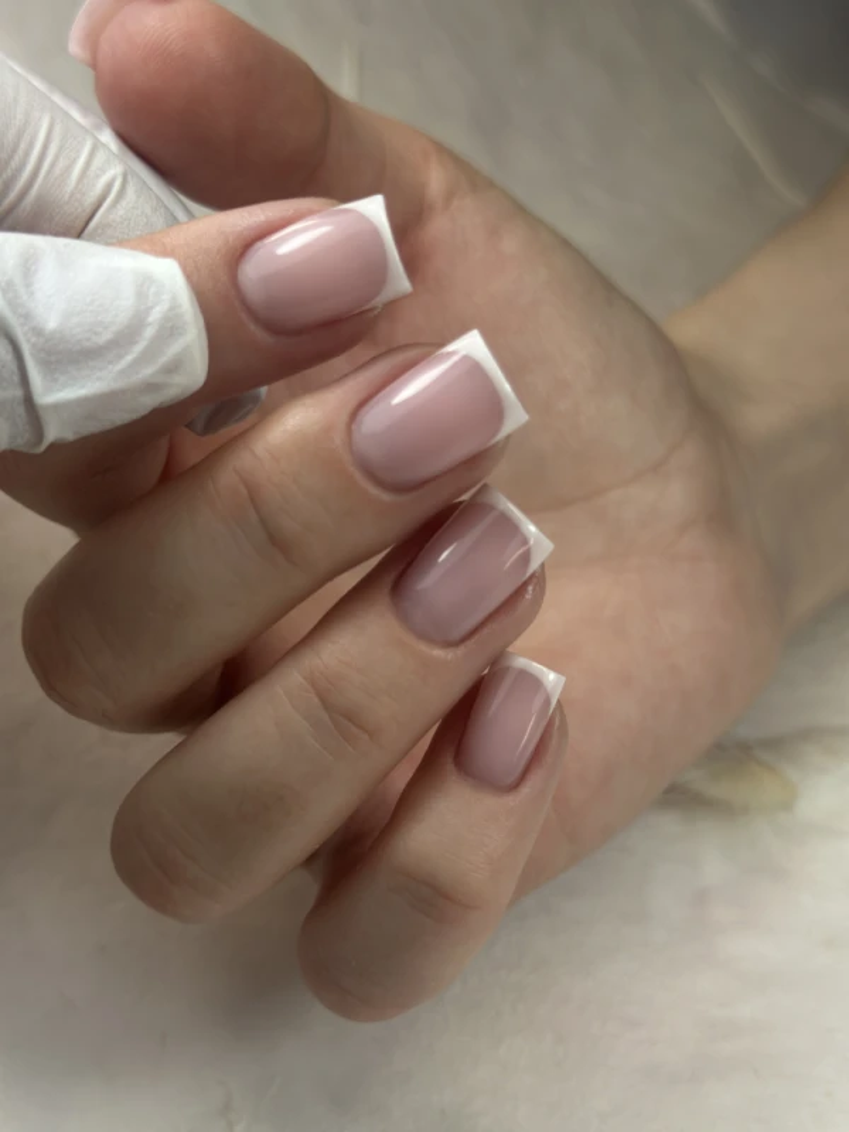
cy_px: 566
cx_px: 424
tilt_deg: -35.7
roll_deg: -1.3
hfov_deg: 30.3
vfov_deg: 39.7
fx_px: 1570
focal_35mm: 48
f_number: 1.78
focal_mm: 6.86
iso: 80
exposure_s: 1/1815
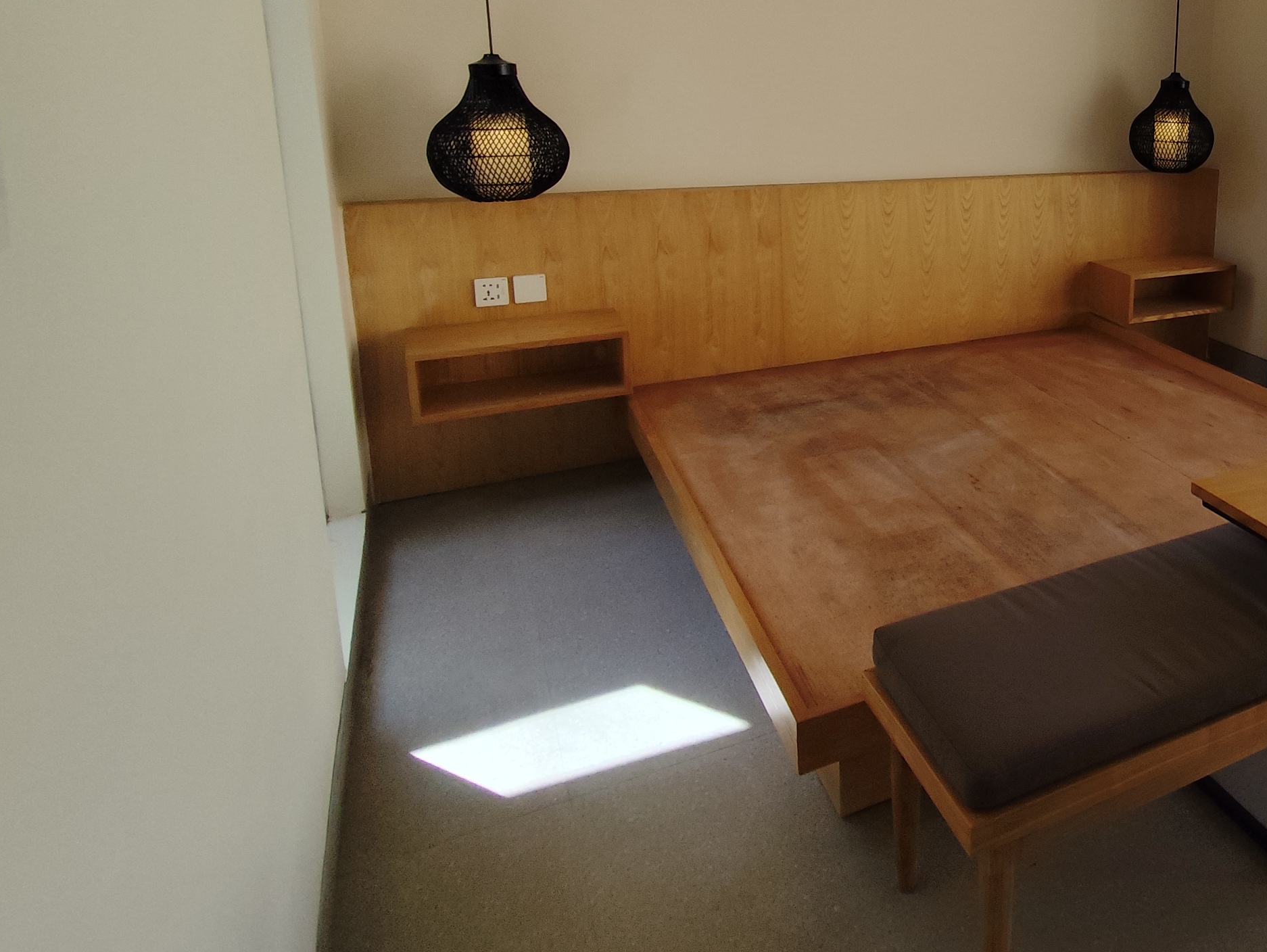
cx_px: 1104
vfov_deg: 48.2
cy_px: 254
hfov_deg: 56.1
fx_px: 1026
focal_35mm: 28
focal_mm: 1.65
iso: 50
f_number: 2.2
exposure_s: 1/860
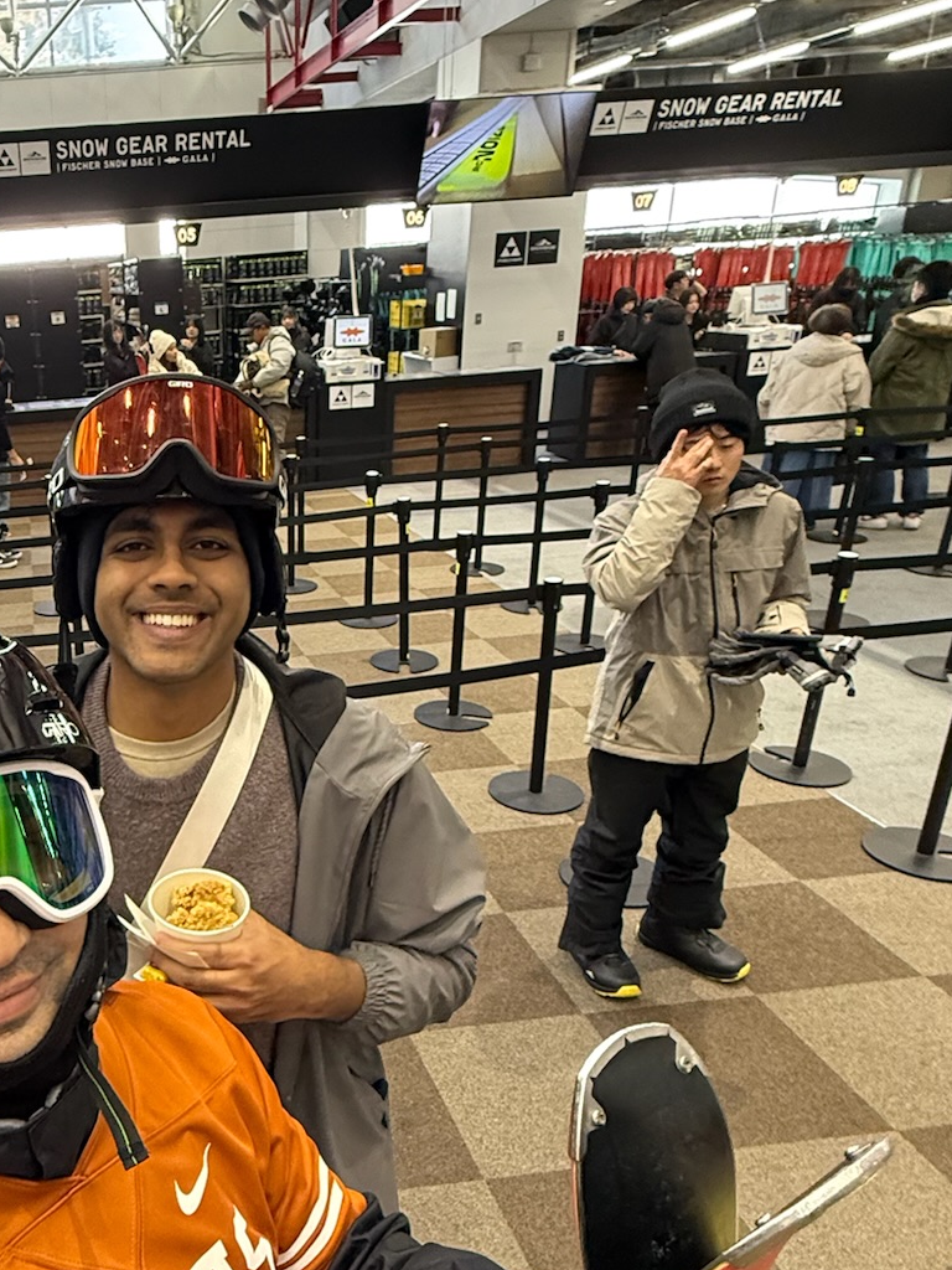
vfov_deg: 63.3
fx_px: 1027
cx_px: 104
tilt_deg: -22.5
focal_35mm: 28
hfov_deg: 45.3
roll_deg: +5.6
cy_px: 707
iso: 400
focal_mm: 2.22
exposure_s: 1/100
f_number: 2.2
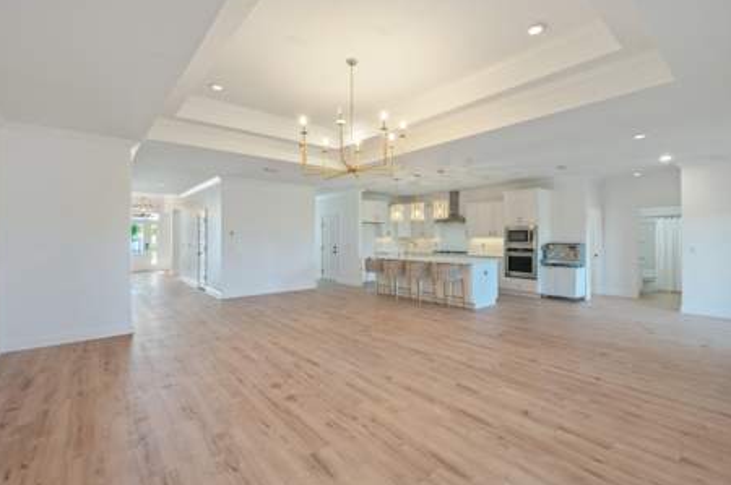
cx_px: 372
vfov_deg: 73.6
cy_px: 242
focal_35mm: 16
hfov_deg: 96.8
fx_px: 325
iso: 640
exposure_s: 1/30
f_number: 9
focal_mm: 15
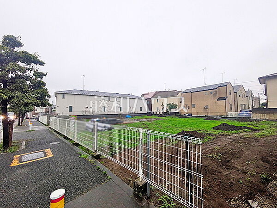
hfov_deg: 102.1
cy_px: 104
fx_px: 112
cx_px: 138
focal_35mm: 14
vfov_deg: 85.7
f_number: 2.2
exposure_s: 1/100
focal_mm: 1.83
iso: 187
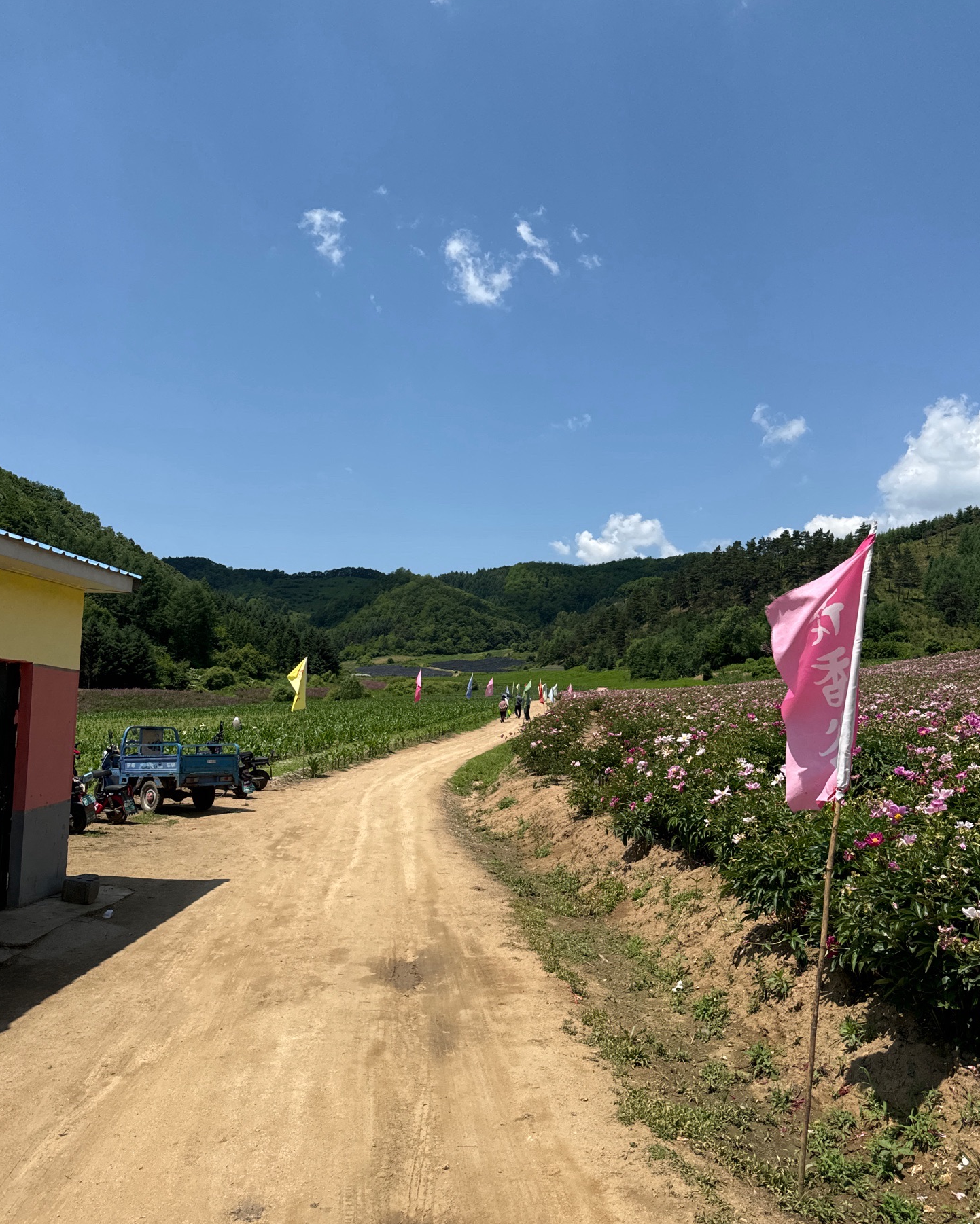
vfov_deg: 66.0
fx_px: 942
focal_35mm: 26
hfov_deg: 54.9
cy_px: 637
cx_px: 492
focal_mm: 6.76
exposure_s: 1/6410
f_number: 1.78
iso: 80
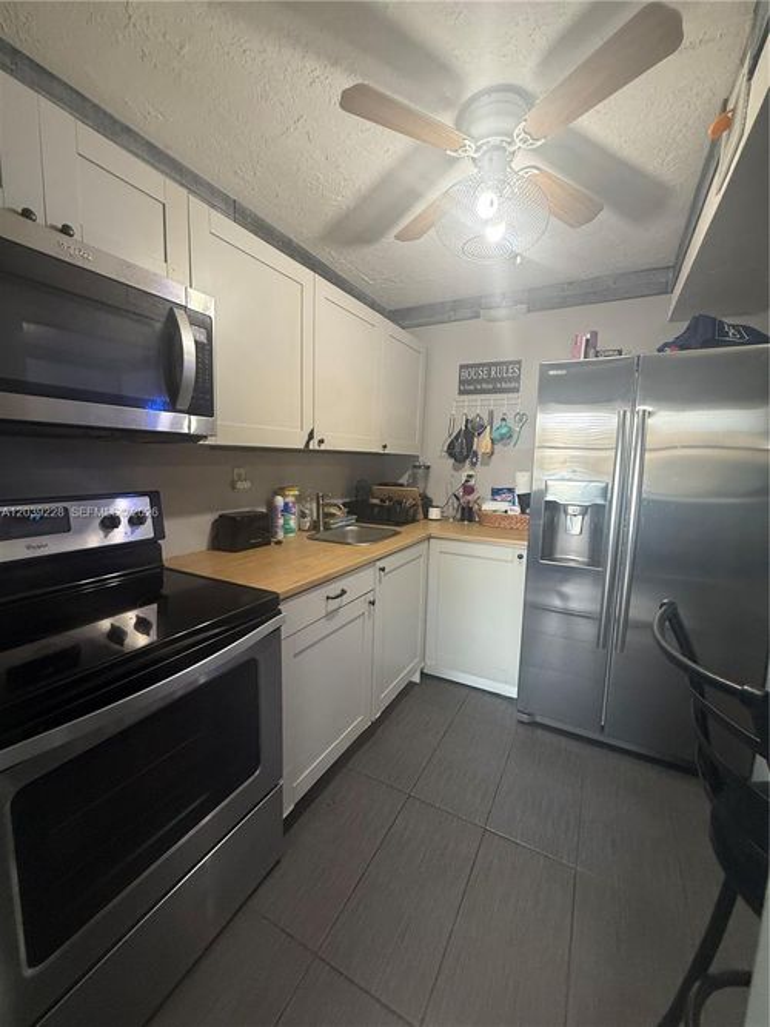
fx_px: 415
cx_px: 385
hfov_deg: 85.7
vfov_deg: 102.1
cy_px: 514
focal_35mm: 14
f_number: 2.2
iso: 320
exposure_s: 1/60
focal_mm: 2.22
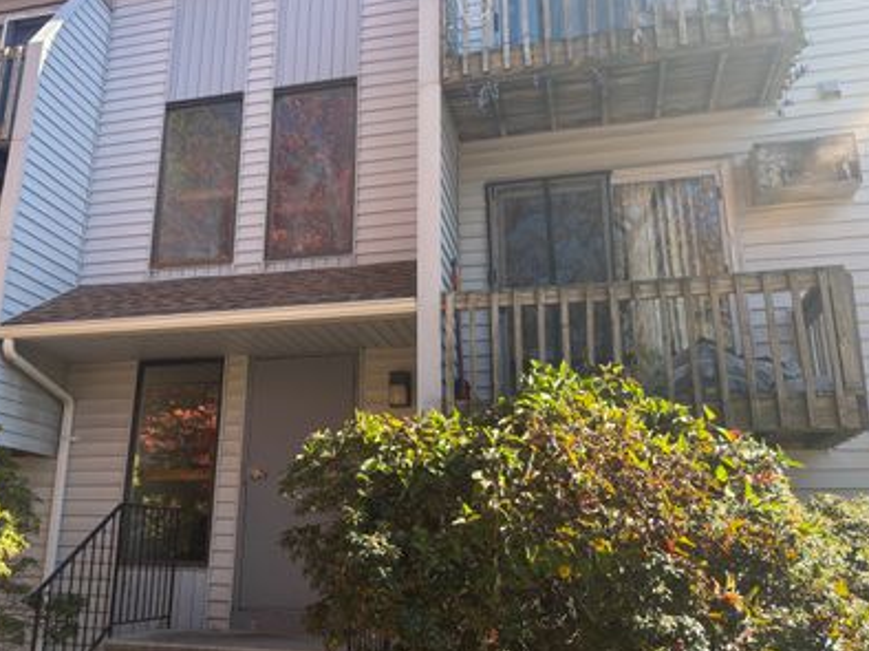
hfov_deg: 54.9
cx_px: 344
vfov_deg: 42.9
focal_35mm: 33
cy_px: 301
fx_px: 828
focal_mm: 5.96
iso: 50
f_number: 1.6
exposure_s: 1/550
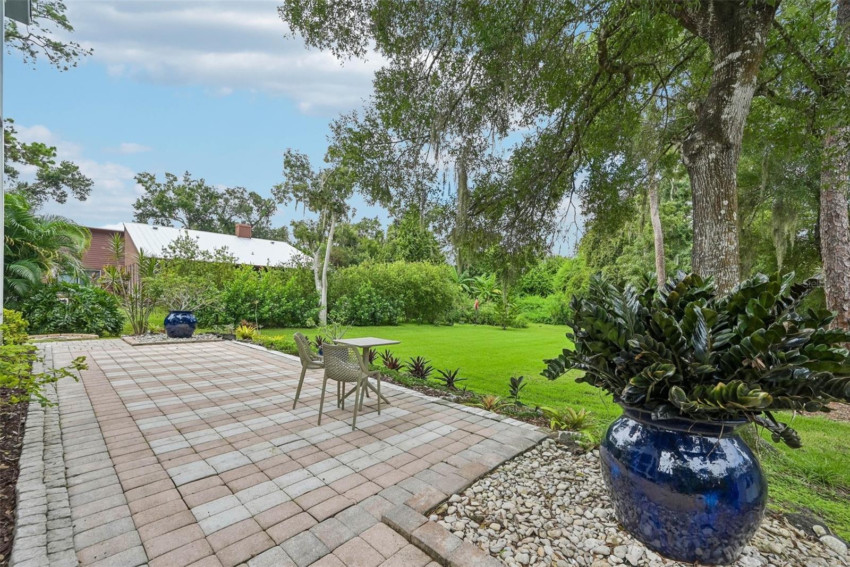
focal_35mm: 14
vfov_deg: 81.2
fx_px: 330
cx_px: 425
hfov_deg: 104.3
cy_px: 284
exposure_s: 1/320
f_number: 8
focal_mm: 14
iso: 400
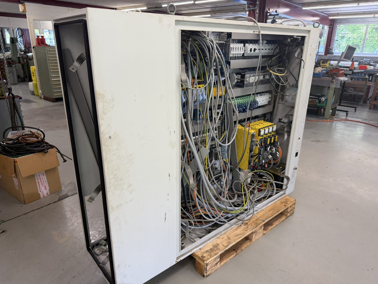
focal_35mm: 24
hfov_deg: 71.6
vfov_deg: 56.8
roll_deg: -0.8
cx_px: 189
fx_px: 262
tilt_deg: -18.6
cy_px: 142
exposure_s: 1/100
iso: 125
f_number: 1.78
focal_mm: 6.76
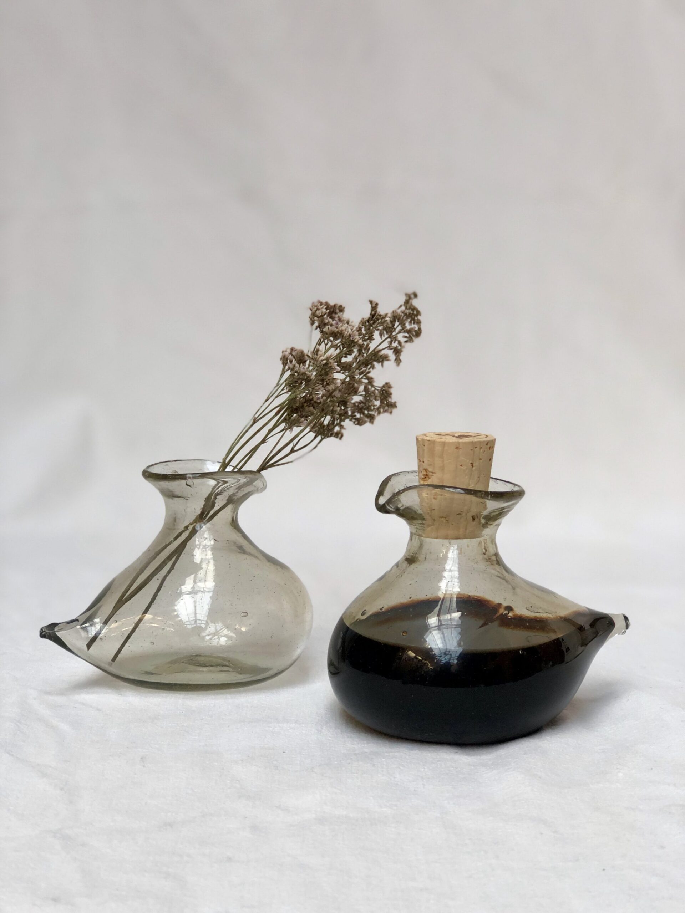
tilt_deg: -6.8
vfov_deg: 33.8
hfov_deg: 25.7
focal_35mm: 57
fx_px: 1504
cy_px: 456
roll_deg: -1.8
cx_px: 342
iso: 25
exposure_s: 1/30
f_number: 2.8
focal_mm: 6.6
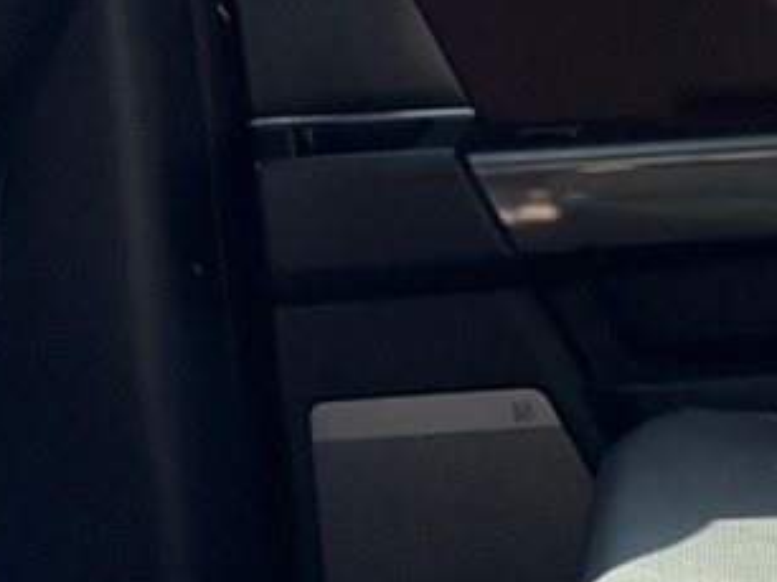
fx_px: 3050
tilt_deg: -14.8
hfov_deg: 12.6
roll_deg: +1.4
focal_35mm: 136
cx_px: 1592
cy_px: 544
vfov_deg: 10.8
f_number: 1.6
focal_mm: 5.96
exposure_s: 1/229
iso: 100
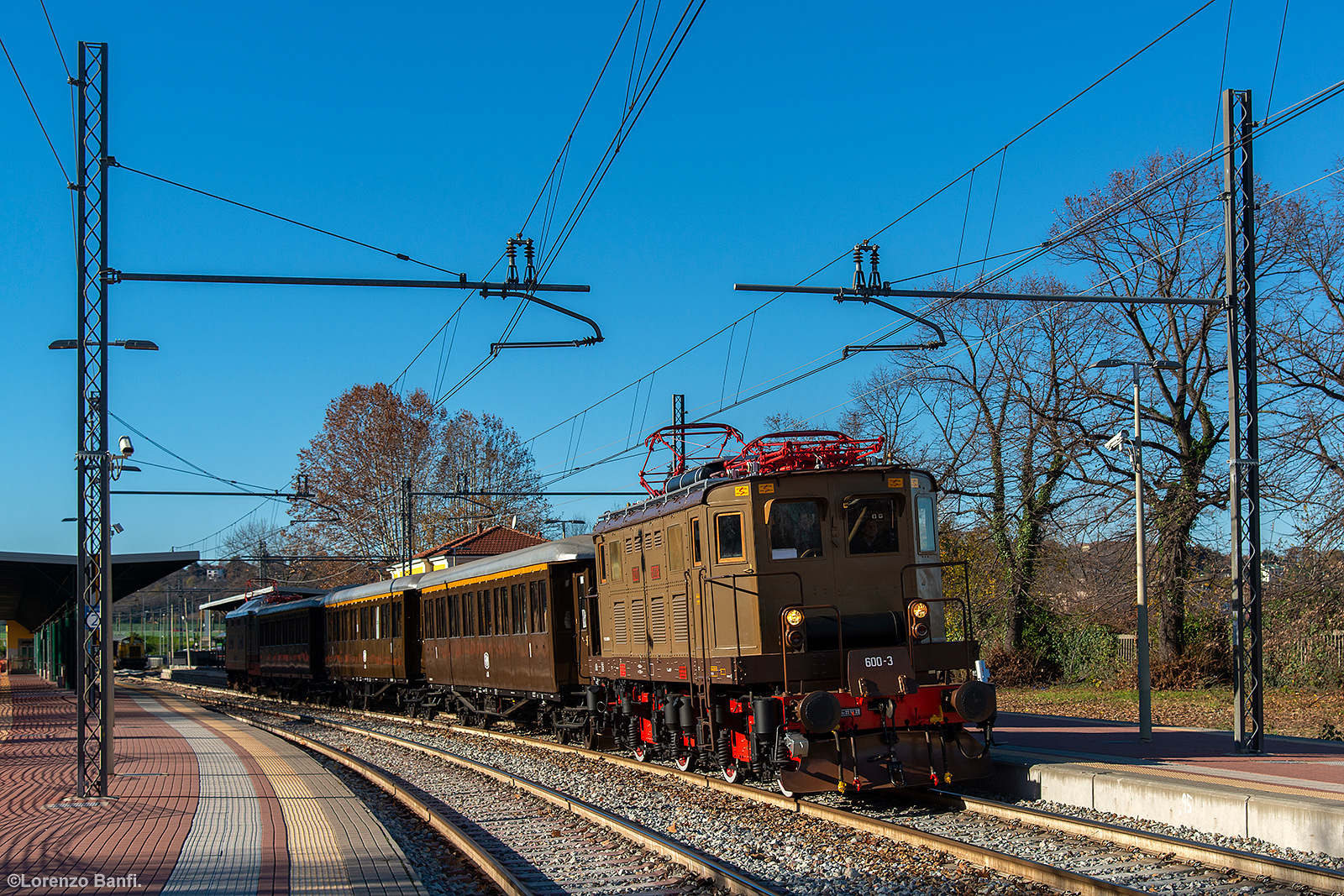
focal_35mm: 48
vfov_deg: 28.1
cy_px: 448
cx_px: 672
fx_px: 1792
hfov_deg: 41.1
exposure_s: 1/800
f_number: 6.3
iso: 250
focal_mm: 48
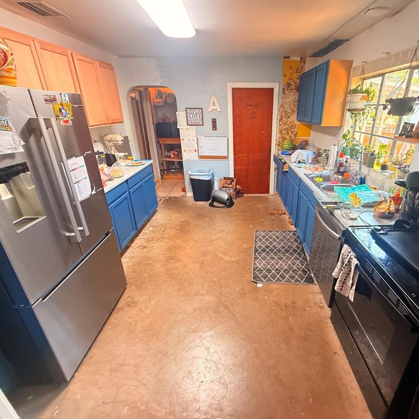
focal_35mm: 17
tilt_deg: -19.7
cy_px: 204
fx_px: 233
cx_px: 250
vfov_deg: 83.9
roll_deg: +1.0
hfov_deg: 83.0
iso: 400
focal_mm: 2.22
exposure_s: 1/60
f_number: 2.2
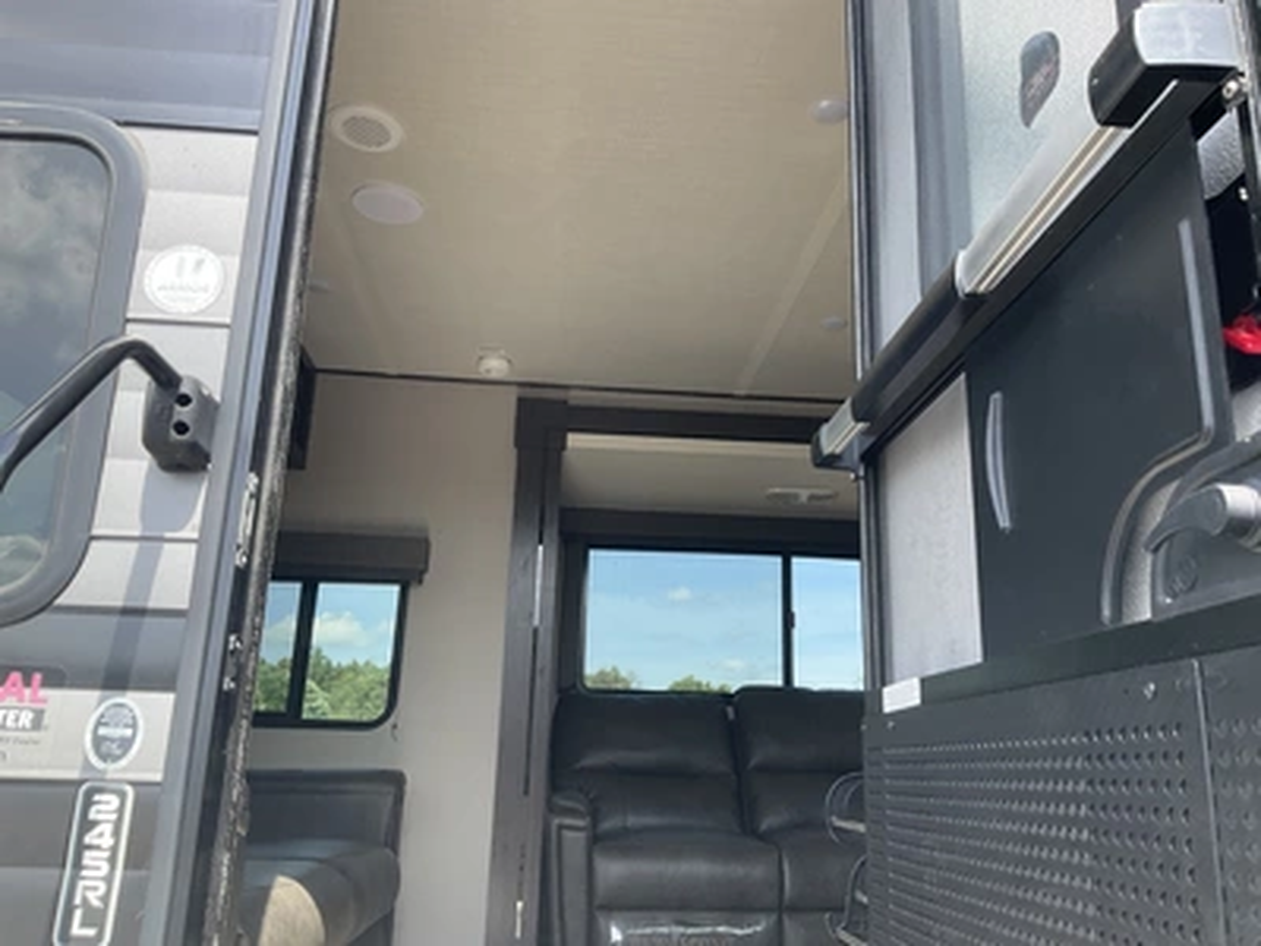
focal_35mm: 29
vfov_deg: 48.2
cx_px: 630
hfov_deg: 61.7
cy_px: 473
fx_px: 1056
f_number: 1.8
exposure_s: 1/309
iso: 25
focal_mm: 3
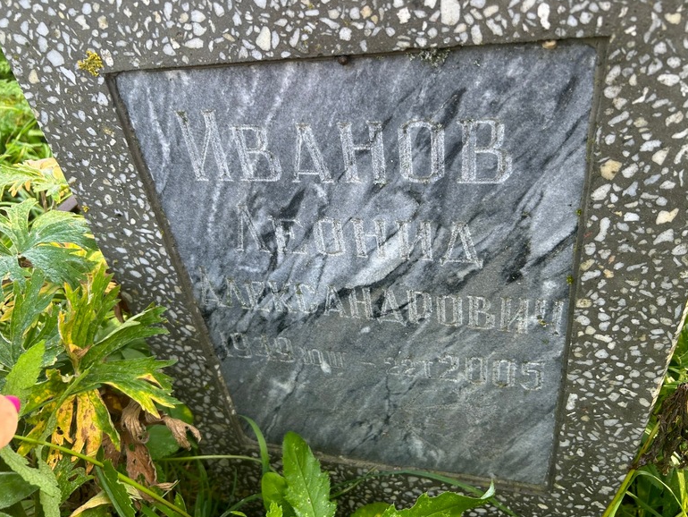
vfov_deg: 51.4
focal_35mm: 27
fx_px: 537
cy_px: 262
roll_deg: +3.3
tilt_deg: -36.1
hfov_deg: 65.3
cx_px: 352
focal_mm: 5.7
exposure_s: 1/121
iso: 40
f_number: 1.5
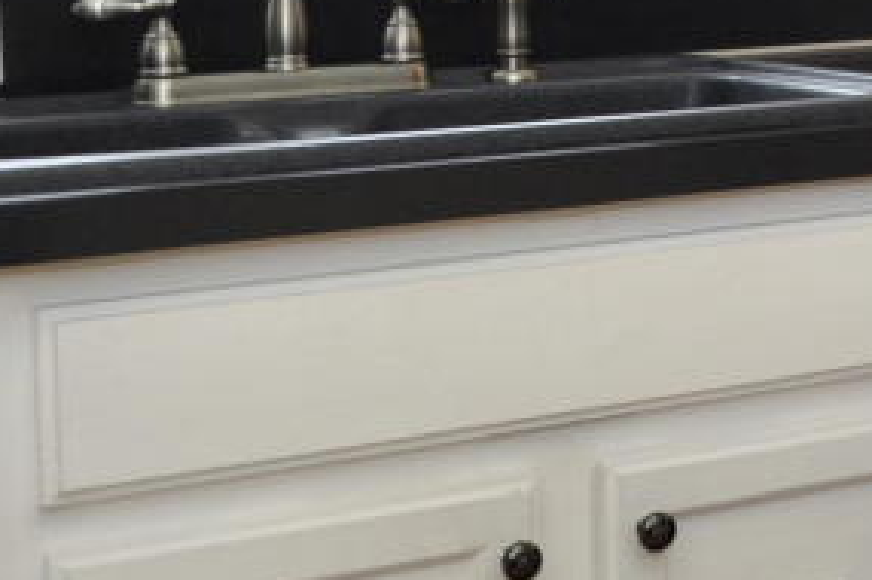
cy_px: -70
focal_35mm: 109
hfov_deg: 16.6
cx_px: 1406
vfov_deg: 12.3
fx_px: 2637
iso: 400
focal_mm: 18
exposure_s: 1/100
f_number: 5
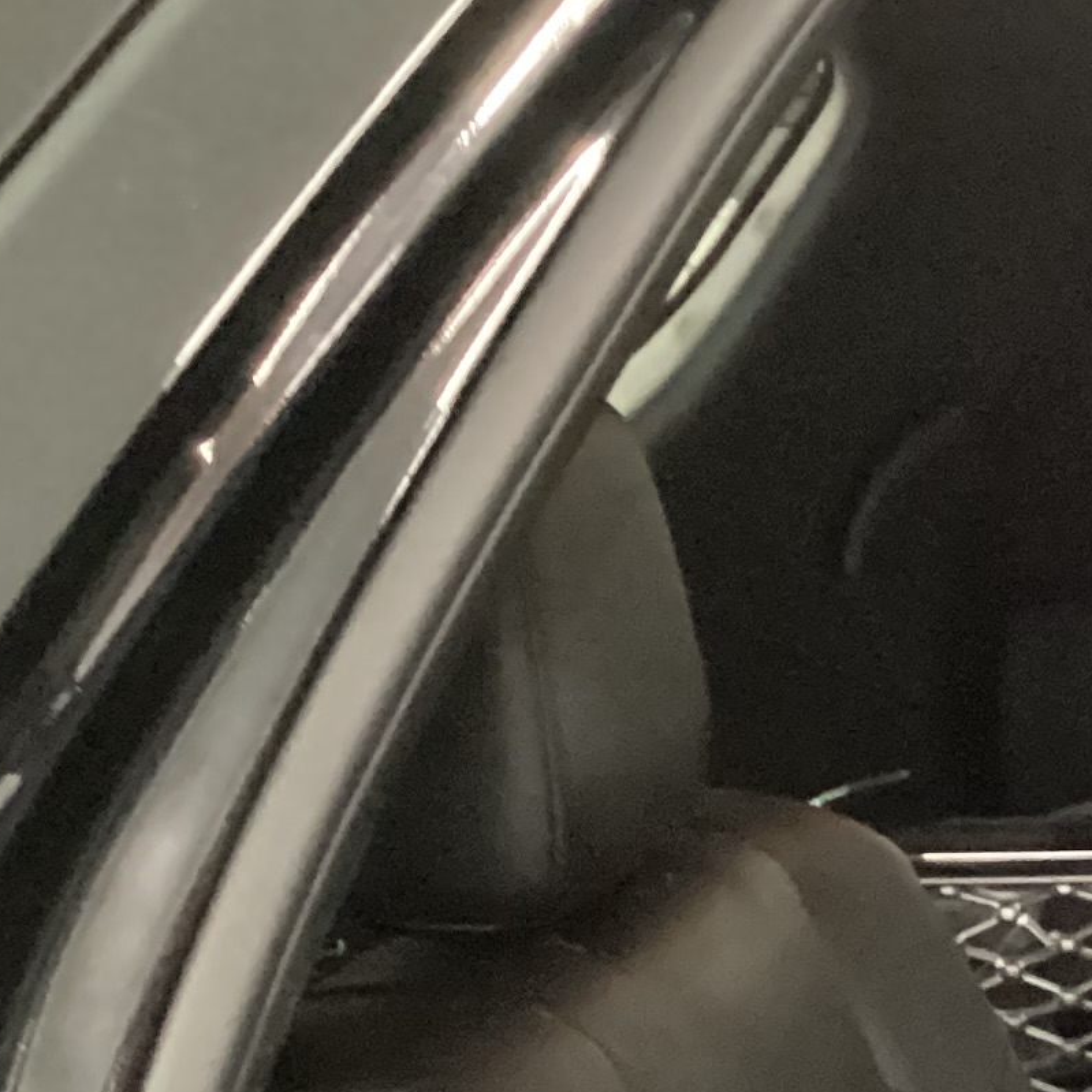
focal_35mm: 112
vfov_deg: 14.9
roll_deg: +0.3
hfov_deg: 13.8
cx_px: 2013
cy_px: 1386
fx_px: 3997
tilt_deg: -20.1
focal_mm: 3.3
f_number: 2.4
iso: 800
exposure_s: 1/17
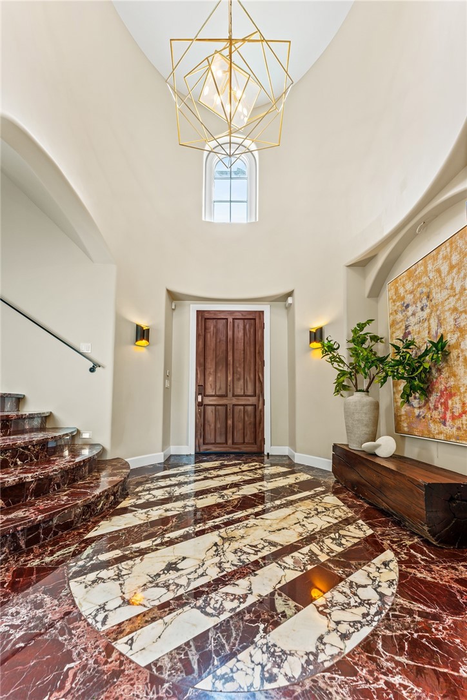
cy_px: 350
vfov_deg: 104.3
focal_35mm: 14
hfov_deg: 81.2
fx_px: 272
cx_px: 234
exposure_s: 1/5
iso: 250
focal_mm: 14
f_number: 6.3
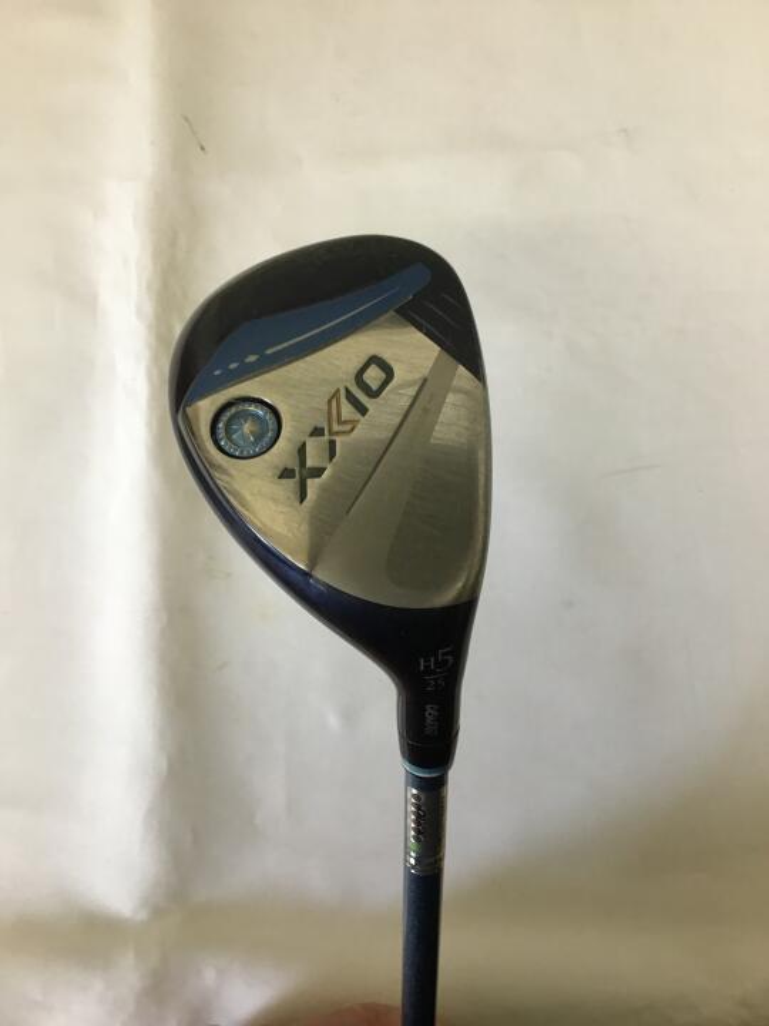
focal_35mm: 31
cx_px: 384
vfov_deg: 58.4
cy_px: 513
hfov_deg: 45.4
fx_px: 918
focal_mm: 3.3
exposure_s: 1/33
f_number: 2.4
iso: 64
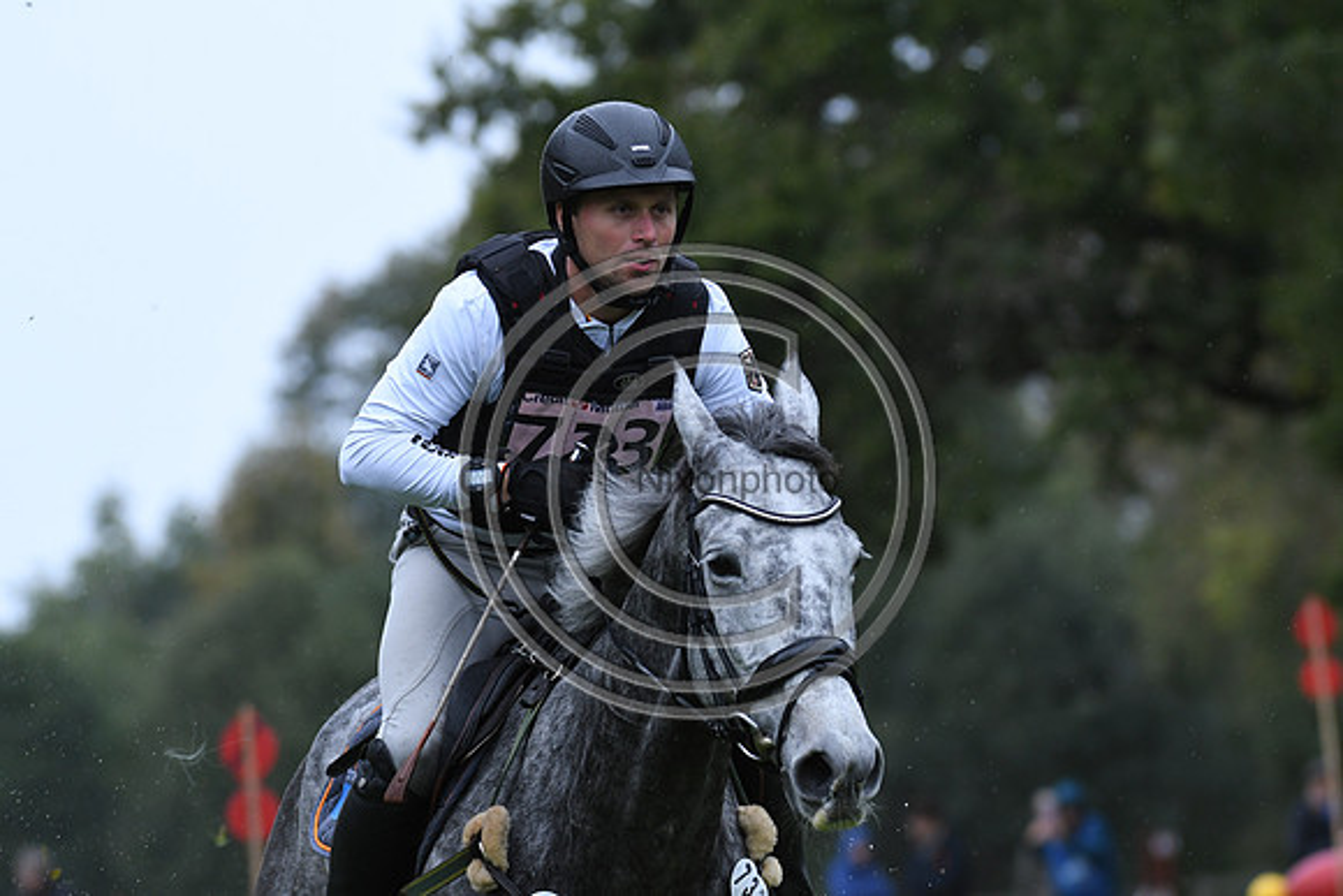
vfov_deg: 4.6
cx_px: 672
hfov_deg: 6.9
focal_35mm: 300
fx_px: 11194
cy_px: 448
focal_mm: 200
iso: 900
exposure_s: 1/1250
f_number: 4.5
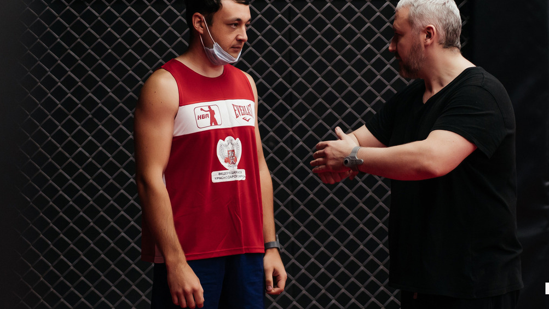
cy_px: 114
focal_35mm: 161
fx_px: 2344
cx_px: 251
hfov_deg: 13.4
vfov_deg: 7.5
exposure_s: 1/320
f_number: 2.2
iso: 1250
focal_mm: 85
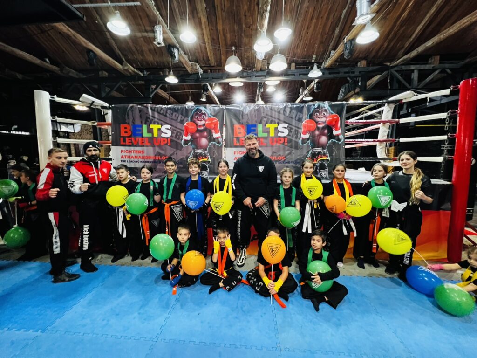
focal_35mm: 13
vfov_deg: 89.9
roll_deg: +0.0
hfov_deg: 106.2
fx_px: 179
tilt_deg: -8.3
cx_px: 238
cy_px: 179
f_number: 1.8
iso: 800
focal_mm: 1.57
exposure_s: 1/50
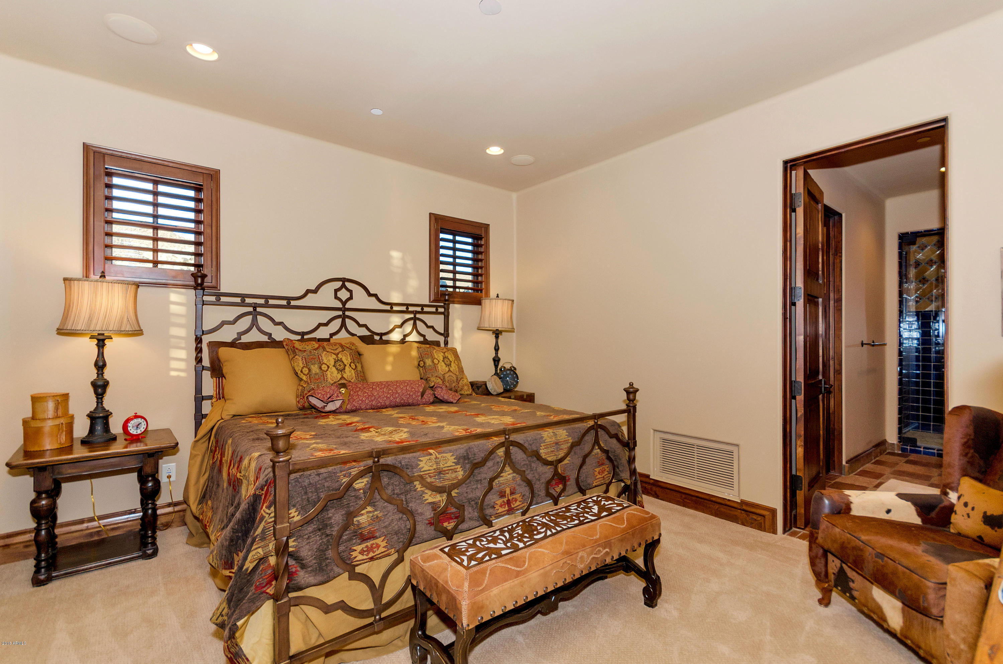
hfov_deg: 100.5
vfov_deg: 77.1
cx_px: 502
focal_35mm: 15
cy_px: 332
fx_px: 417
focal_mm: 10
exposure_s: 1/60
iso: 200
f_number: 6.3
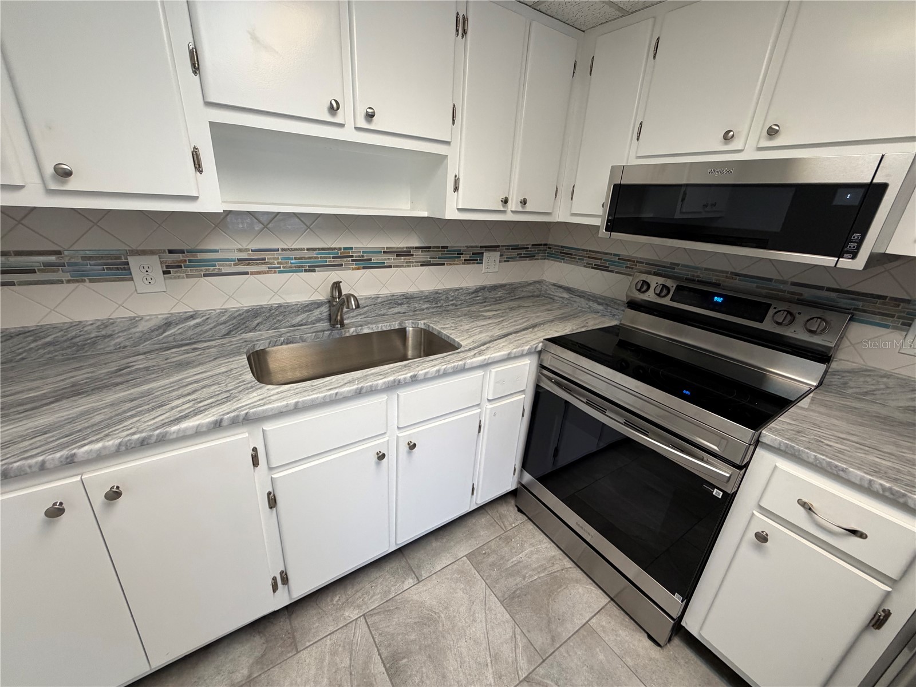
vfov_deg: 85.7
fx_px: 370
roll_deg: -3.2
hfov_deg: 102.1
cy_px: 344
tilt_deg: -21.5
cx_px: 458
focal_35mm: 14
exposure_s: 1/120
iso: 250
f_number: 2.2
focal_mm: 2.22
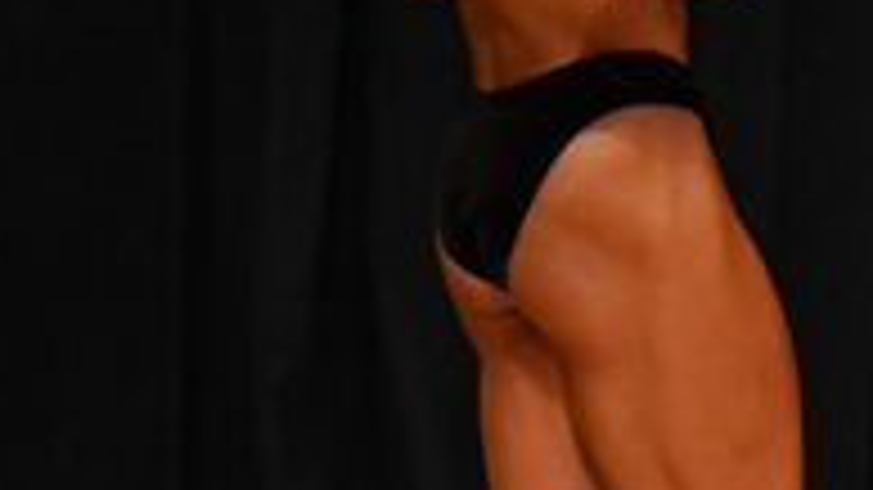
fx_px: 26197
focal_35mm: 1132
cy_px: 58
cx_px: 709
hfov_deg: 1.9
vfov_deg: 1.1
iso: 3200
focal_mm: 180
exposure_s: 1/400
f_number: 5.6
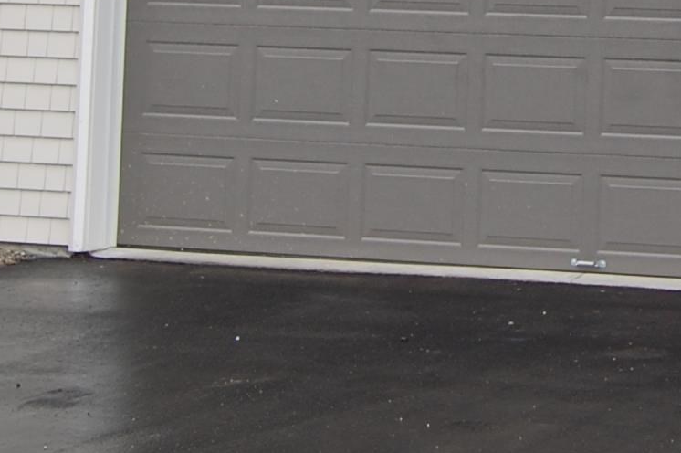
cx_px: 920
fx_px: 2514
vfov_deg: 10.0
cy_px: -210
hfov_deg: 14.7
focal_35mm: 133
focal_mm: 22
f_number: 5.6
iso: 200
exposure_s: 1/125
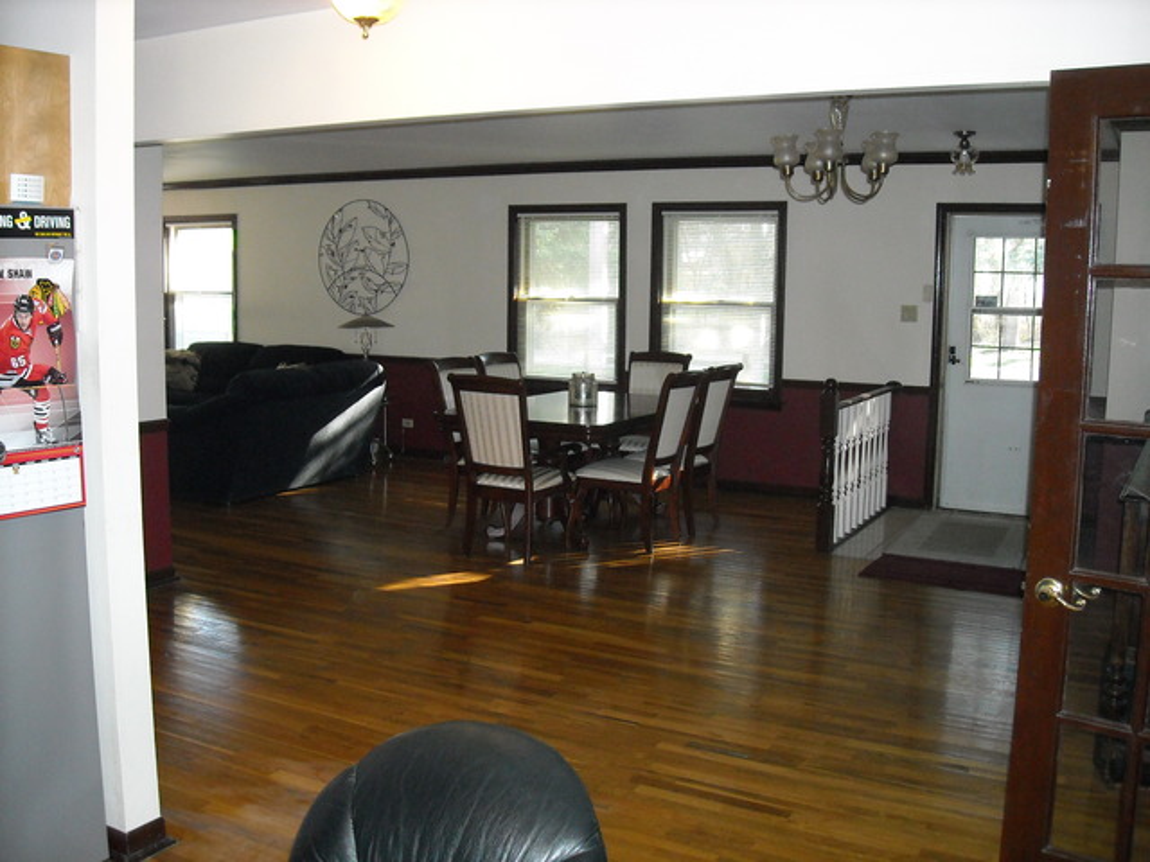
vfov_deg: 40.7
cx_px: 575
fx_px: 1163
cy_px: 431
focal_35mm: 35
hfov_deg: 52.6
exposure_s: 1/60
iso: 400
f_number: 2.8
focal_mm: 5.7
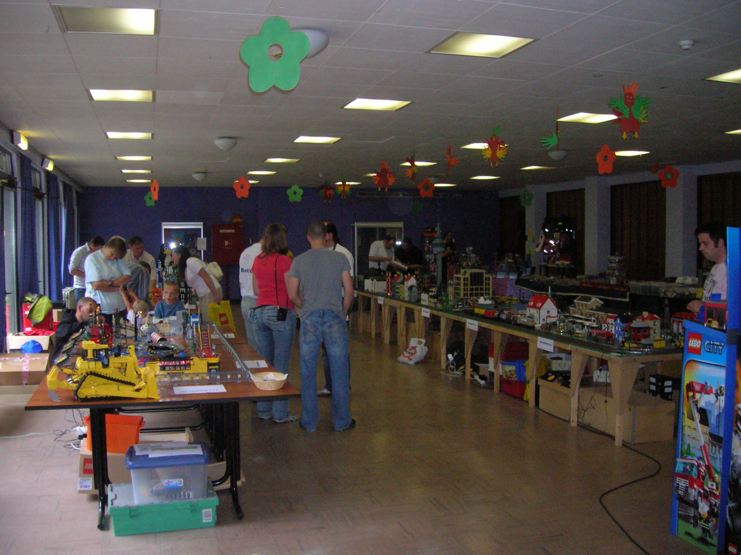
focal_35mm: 34
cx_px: 370
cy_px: 278
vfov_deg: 41.7
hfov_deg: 54.0
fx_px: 727
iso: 200
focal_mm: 5.7
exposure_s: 1/60.1
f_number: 2.9
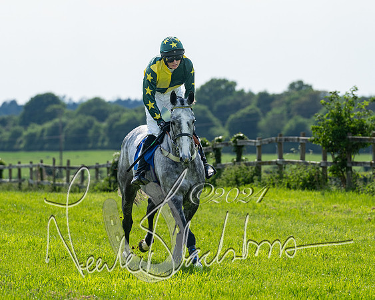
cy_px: 120
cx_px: 176
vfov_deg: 4.5
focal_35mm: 346
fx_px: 3844
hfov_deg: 5.6
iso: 200
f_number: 5
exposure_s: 1/1250
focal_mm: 200
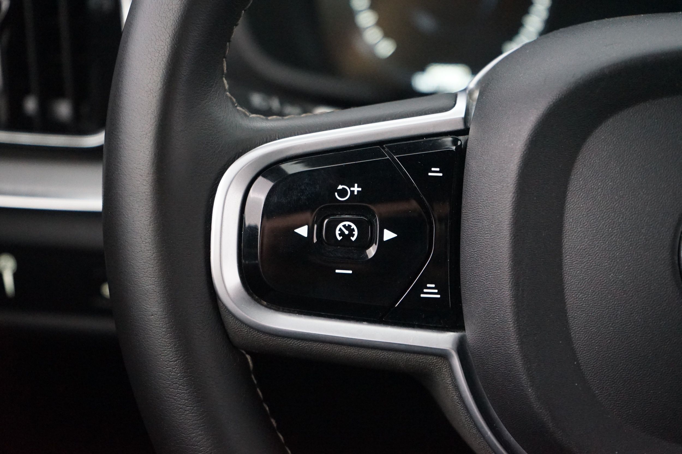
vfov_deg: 19.7
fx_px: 1306
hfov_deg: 29.3
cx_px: 341
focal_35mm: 69
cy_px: 227
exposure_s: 1/15
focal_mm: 69
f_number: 5.6
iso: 6400
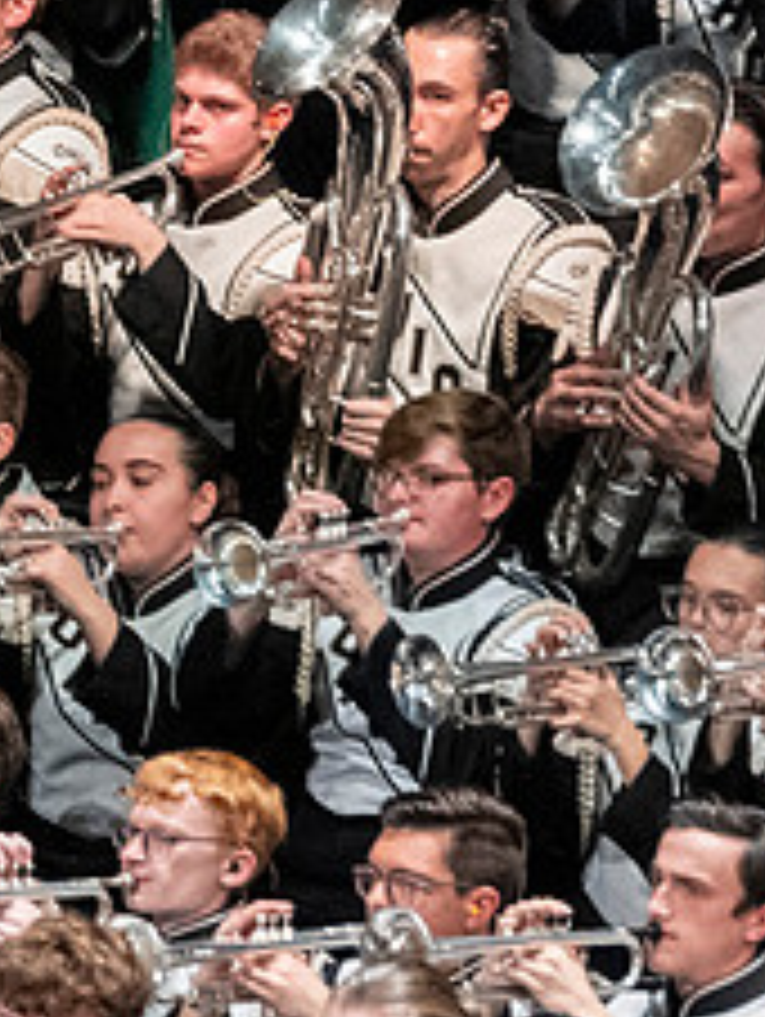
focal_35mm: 739
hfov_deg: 2.0
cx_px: -346
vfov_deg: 2.7
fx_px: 21735
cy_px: 171
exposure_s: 1/500
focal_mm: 200
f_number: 4
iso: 4000
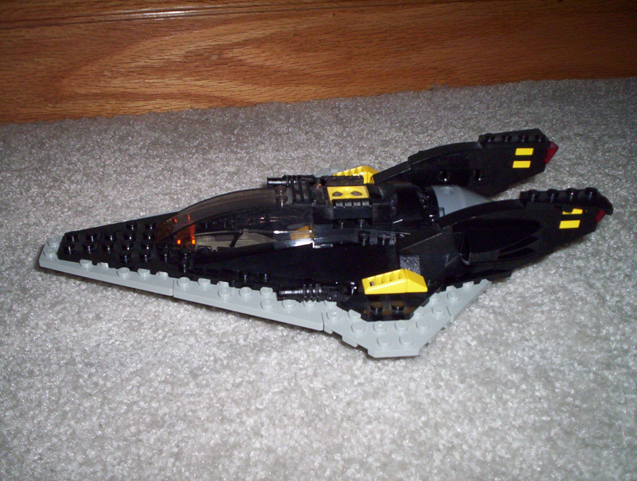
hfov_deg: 48.9
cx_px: 318
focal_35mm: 38
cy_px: 240
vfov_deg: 37.9
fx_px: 701
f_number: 4.5
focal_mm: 4.99
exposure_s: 1/60
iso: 140
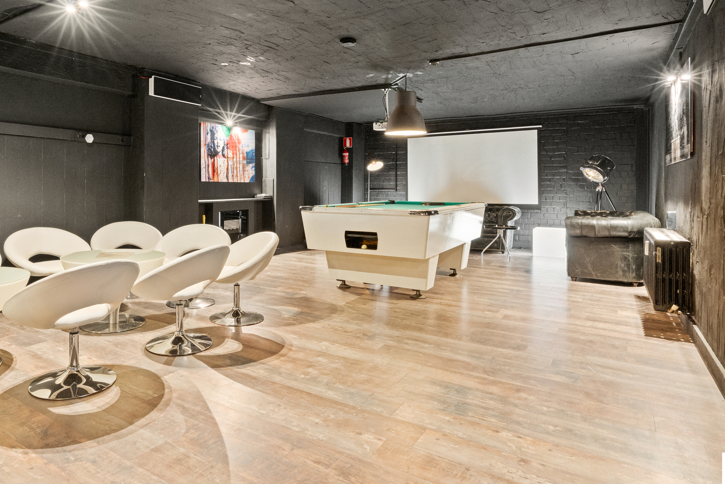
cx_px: 271
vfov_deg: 52.6
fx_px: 483
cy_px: 183
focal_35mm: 24
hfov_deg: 72.5
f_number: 11
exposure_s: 1/1.25
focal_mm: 16
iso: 3200
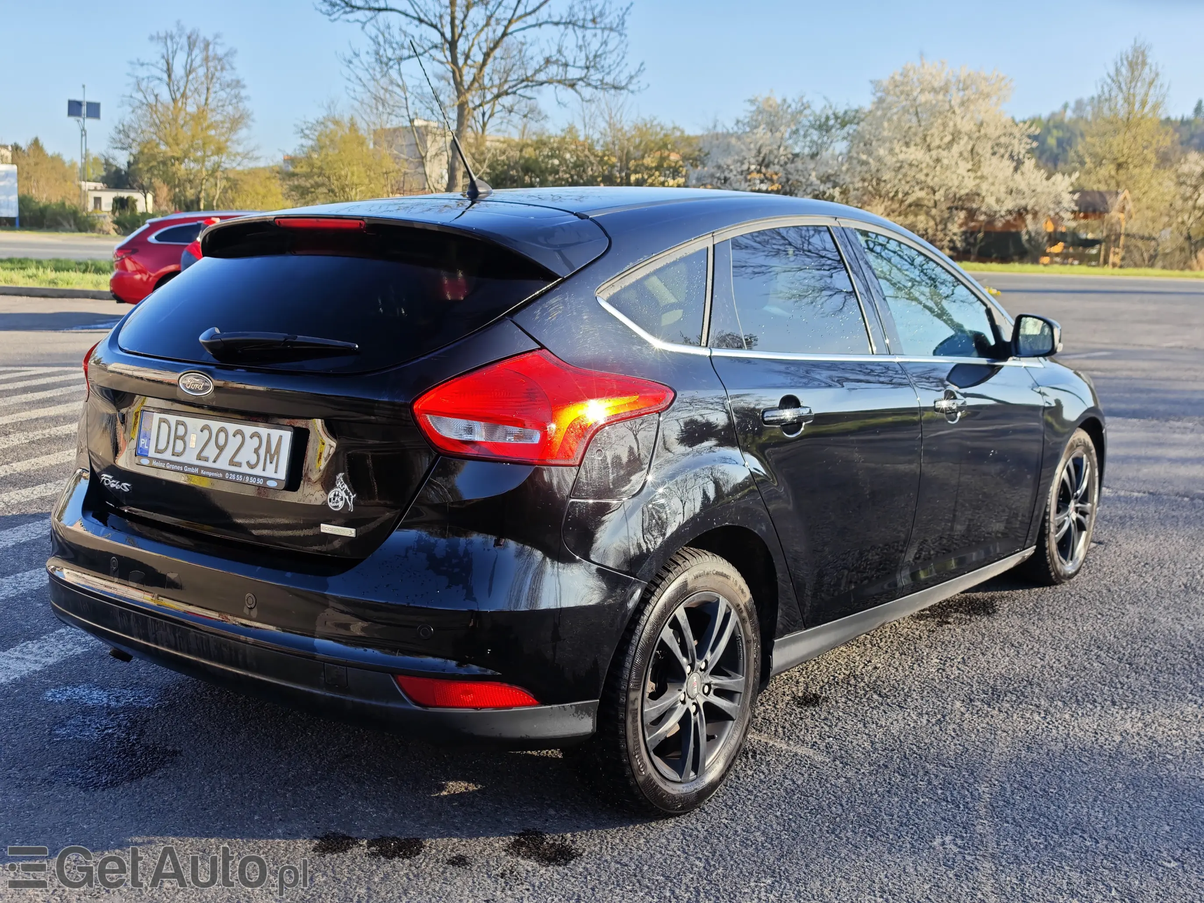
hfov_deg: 50.1
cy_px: 452
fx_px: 1287
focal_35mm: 37
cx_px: 602
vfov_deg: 38.7
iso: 50
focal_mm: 8.72
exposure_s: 1/799
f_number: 2
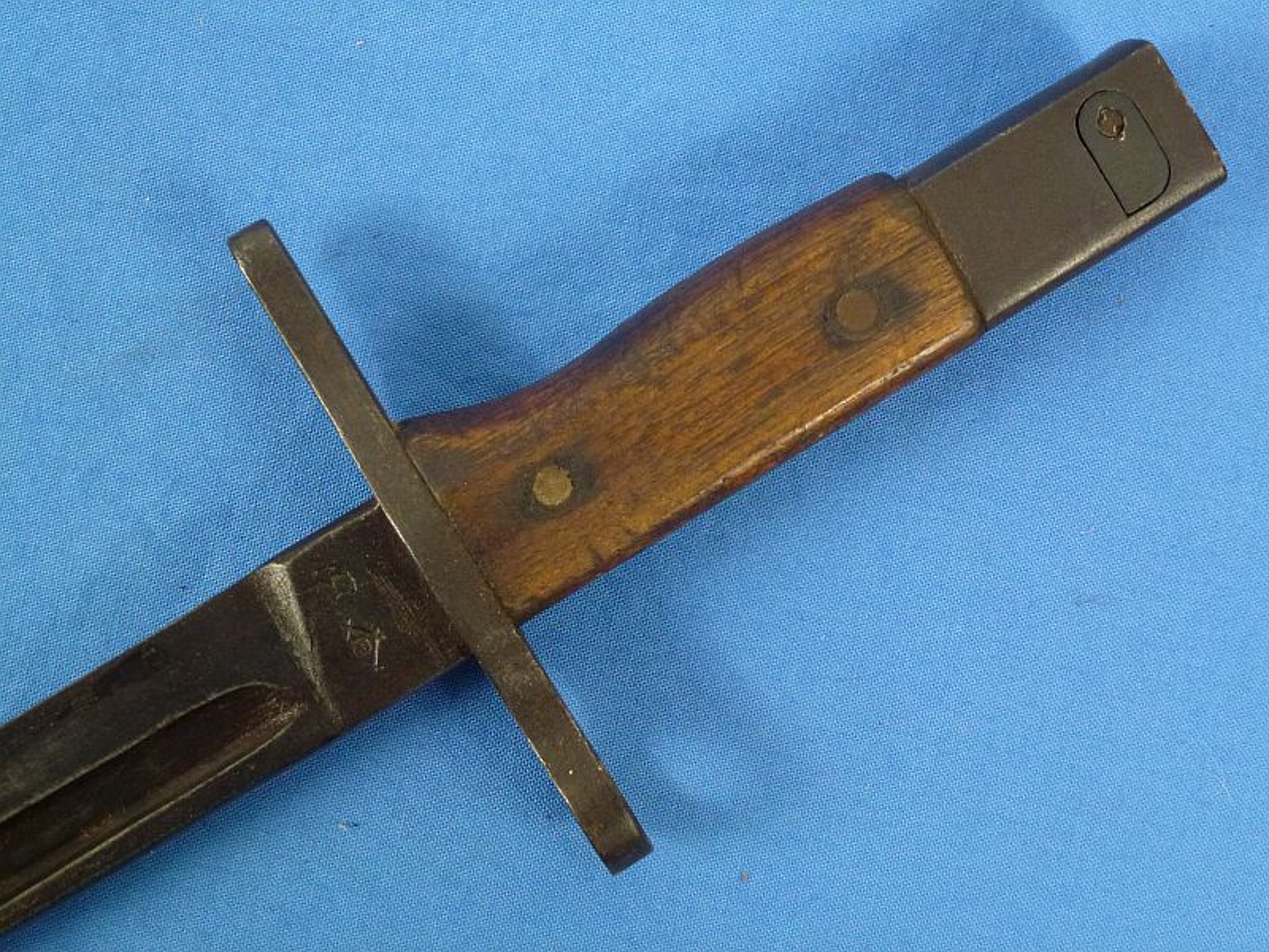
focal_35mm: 61
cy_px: 476
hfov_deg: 31.7
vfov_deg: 24.0
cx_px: 634
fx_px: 2236
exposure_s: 1/50
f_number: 4.5
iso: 400
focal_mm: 10.9
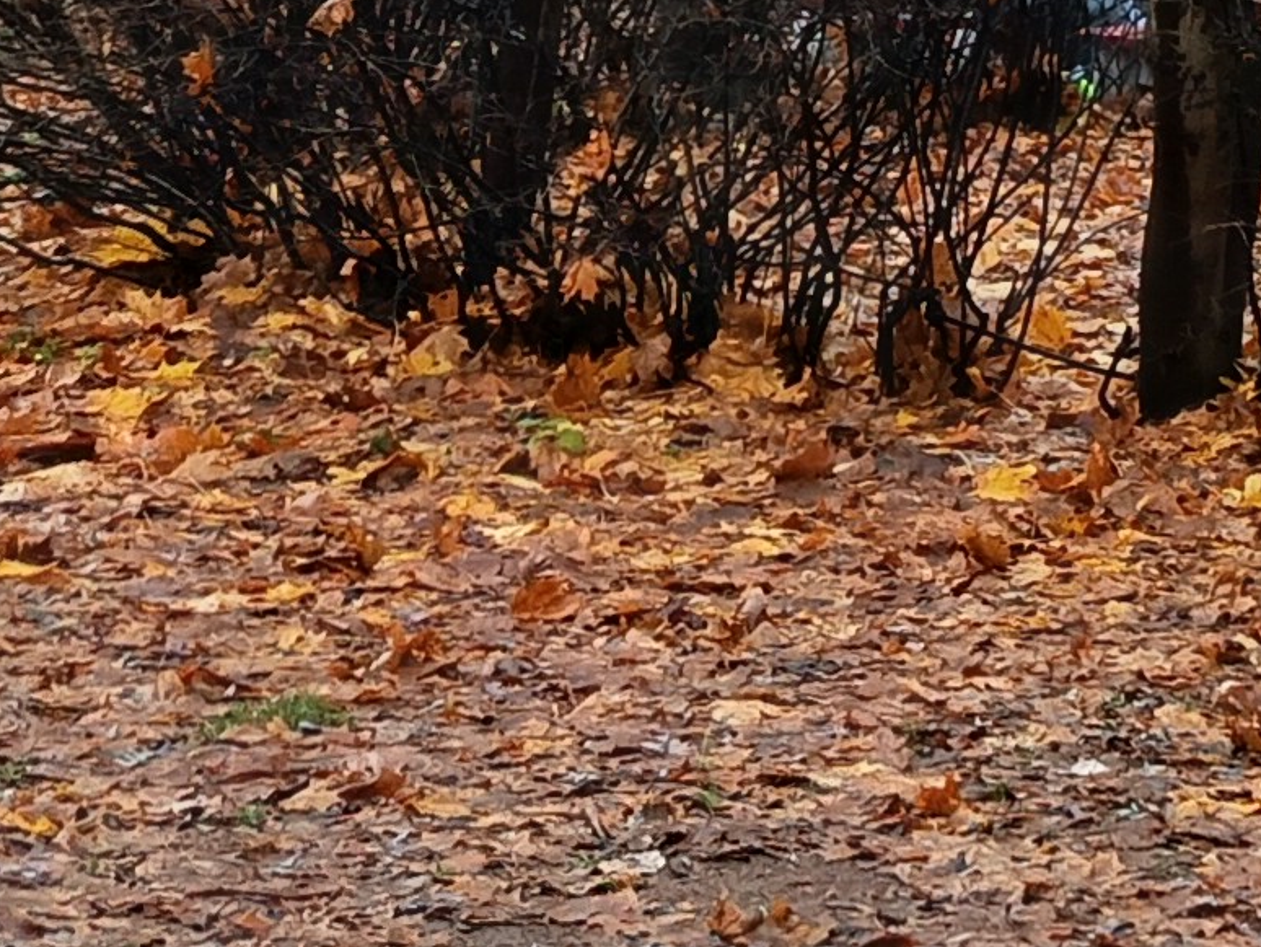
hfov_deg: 13.2
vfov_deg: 10.9
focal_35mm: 124
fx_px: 4519
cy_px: -983
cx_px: 2703
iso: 191
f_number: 1.7
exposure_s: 1/100
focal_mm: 5.24
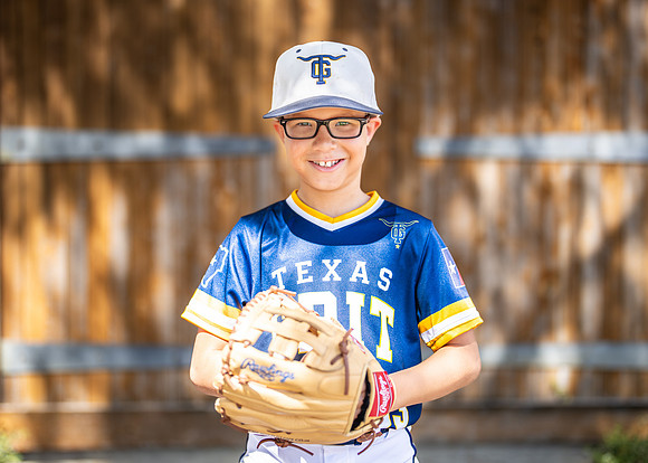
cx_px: 329
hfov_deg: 33.5
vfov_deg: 24.2
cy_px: 211
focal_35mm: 59
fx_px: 1077
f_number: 1.2
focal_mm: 50
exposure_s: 1/2000
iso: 100
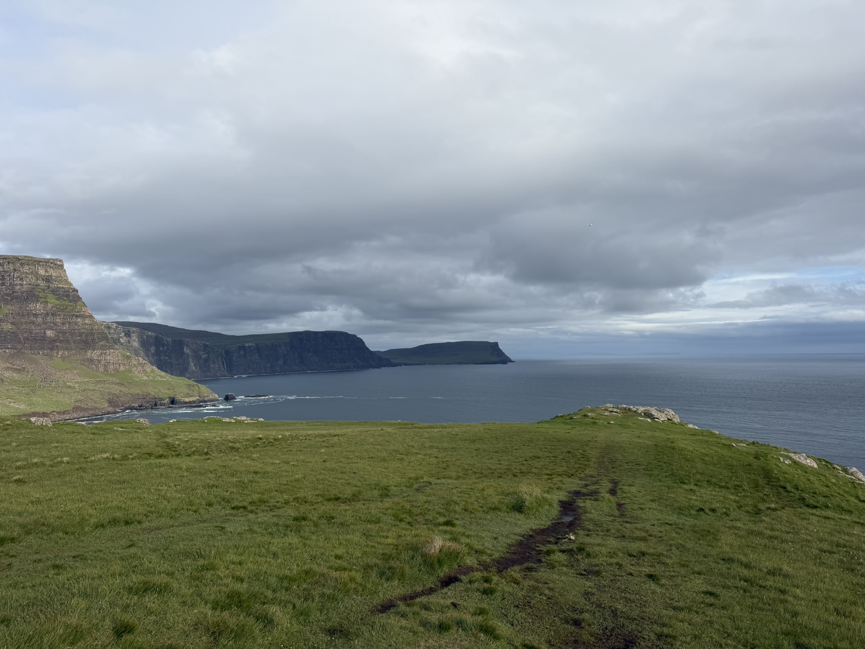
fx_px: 600
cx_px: 432
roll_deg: +1.0
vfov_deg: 56.8
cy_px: 324
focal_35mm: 24
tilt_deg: +3.5
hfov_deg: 71.6
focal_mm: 6.76
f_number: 1.78
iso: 80
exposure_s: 1/4673
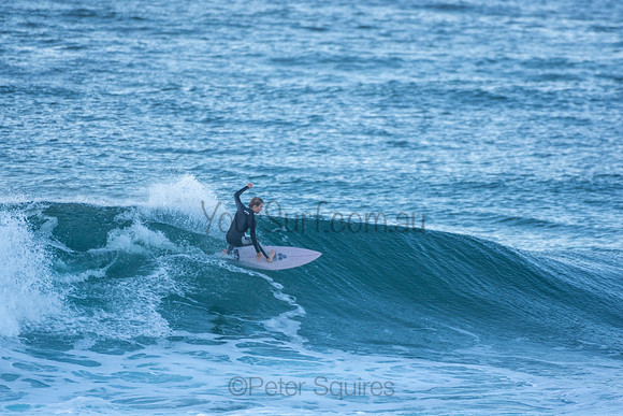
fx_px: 12982
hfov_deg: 2.7
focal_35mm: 750
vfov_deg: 1.8
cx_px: 312
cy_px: 208
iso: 360
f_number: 5.6
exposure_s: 1/400
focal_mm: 500
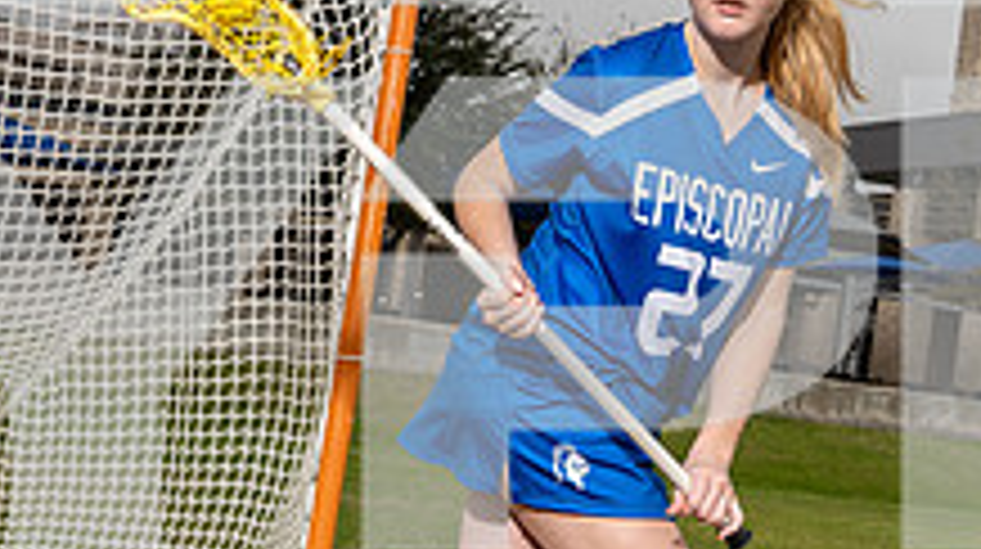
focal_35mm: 67
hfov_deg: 31.1
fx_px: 1741
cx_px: 274
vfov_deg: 17.9
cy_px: 317
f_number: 6.3
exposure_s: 1/250
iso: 200
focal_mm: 24
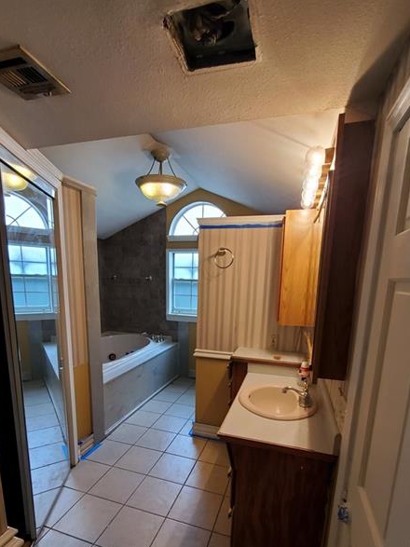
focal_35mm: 17
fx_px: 269
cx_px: 203
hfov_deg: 74.7
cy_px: 329
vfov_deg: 89.8
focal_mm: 1.8
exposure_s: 1/59
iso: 200
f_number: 2.2
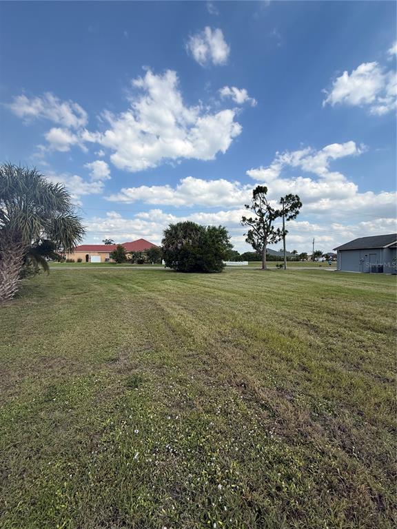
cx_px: 198
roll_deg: -3.0
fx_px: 214
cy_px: 264
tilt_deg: -0.9
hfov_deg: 85.7
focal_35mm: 14
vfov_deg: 102.1
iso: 50
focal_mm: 2.22
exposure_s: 1/2024
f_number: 2.2
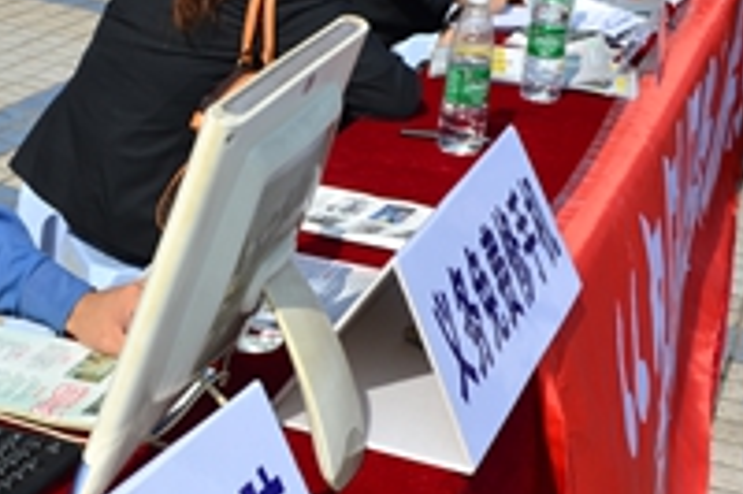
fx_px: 1547
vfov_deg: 18.1
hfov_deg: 26.3
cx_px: 97
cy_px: 362
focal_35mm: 75
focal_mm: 20
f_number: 8
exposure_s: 1/250
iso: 100
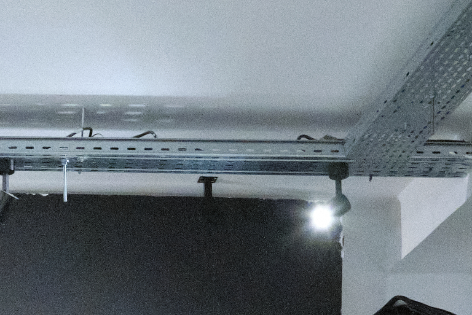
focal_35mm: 117
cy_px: 641
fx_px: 1534
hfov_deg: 17.0
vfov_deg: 10.7
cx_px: -30
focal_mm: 14
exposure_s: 1/125
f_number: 5.6
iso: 12800
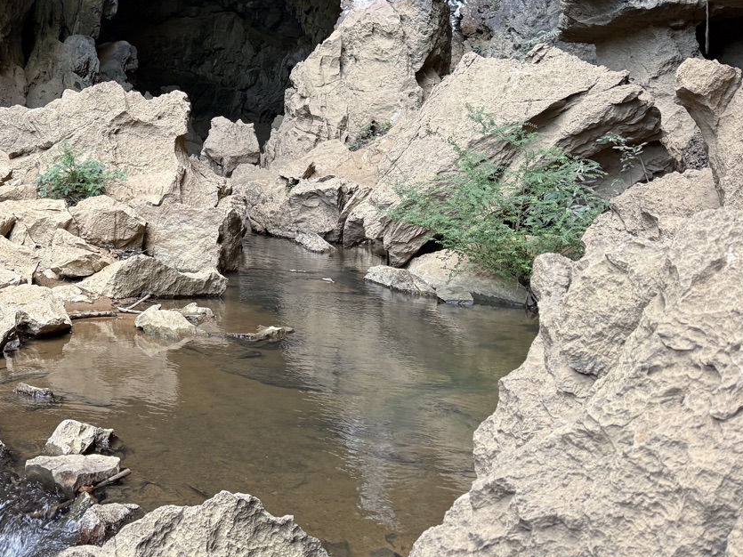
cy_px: 61
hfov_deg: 39.5
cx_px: 141
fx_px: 987
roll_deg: -2.4
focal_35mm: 46
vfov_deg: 30.2
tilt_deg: +4.6
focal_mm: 6.76
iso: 200
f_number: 1.78
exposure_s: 1/121
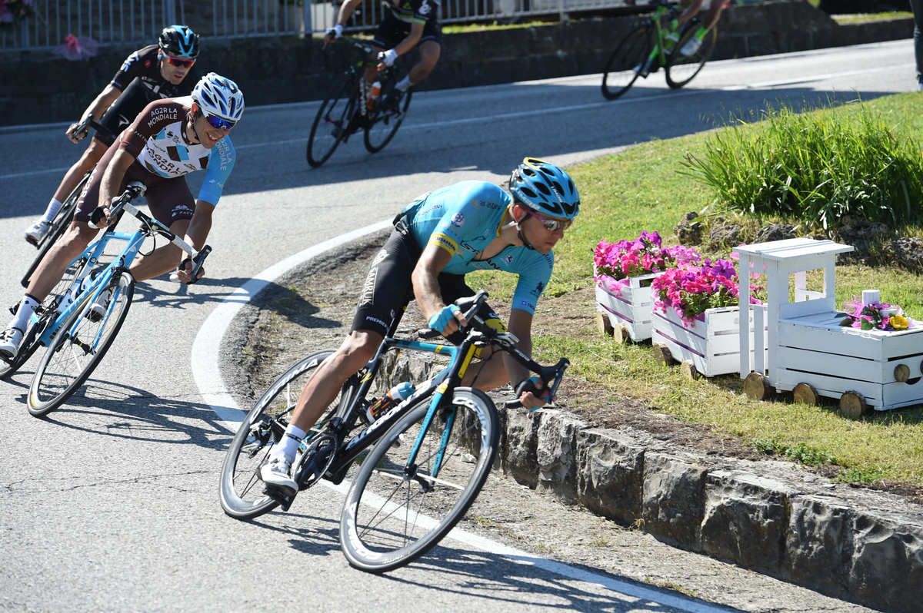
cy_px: 306
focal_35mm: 135
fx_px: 3458
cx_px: 462
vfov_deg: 10.1
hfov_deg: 15.2
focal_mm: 135
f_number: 5.6
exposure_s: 1/1000
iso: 400
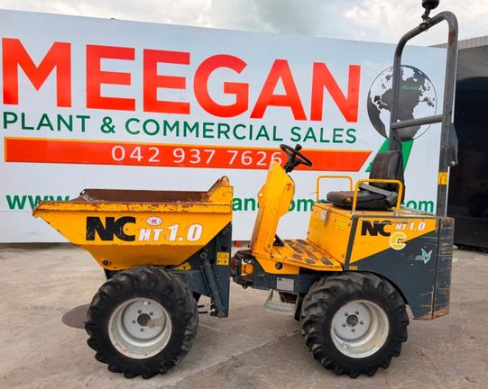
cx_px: 242
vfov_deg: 54.9
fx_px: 375
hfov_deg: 66.1
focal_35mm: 26
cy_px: 193
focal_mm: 6.76
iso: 80
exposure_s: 1/1211
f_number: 1.78
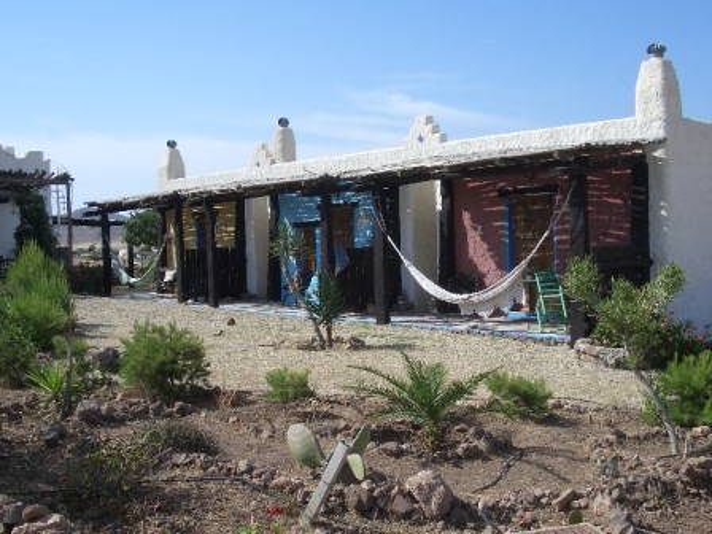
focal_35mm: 41
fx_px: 843
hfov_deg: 45.8
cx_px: 356
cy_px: 267
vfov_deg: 35.1
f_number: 4.6
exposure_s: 1/500
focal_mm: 6.8
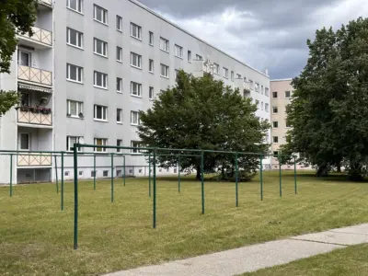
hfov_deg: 39.7
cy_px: 138
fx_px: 510
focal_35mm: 48
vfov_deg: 30.3
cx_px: 184
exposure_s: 1/2114
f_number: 1.78
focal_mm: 6.86
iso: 64
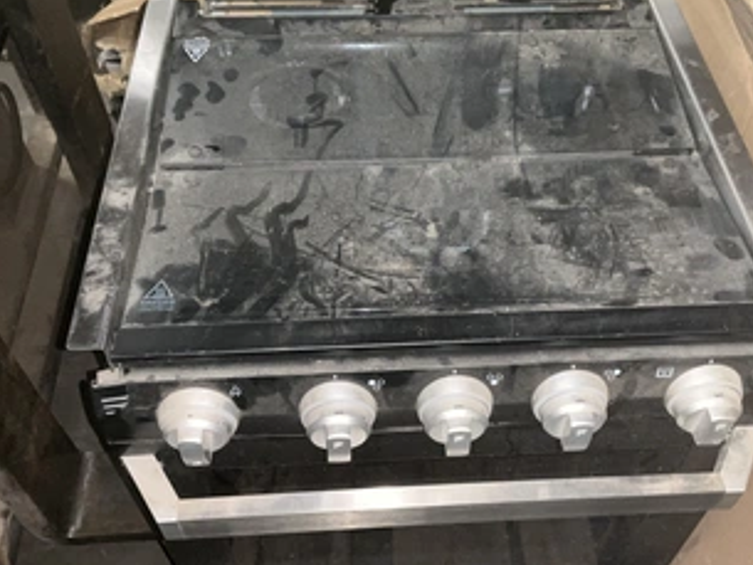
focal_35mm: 38
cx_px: 412
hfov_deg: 48.9
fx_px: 827
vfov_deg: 37.7
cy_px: 311
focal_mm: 3
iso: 100
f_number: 1.8
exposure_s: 1/26
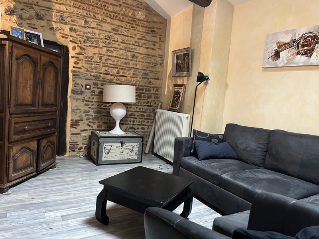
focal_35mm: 26
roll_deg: -3.9
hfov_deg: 67.3
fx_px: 240
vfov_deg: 53.1
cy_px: 120
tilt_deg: -5.2
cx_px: 160
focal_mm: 5.1
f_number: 1.6
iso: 500
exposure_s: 1/44
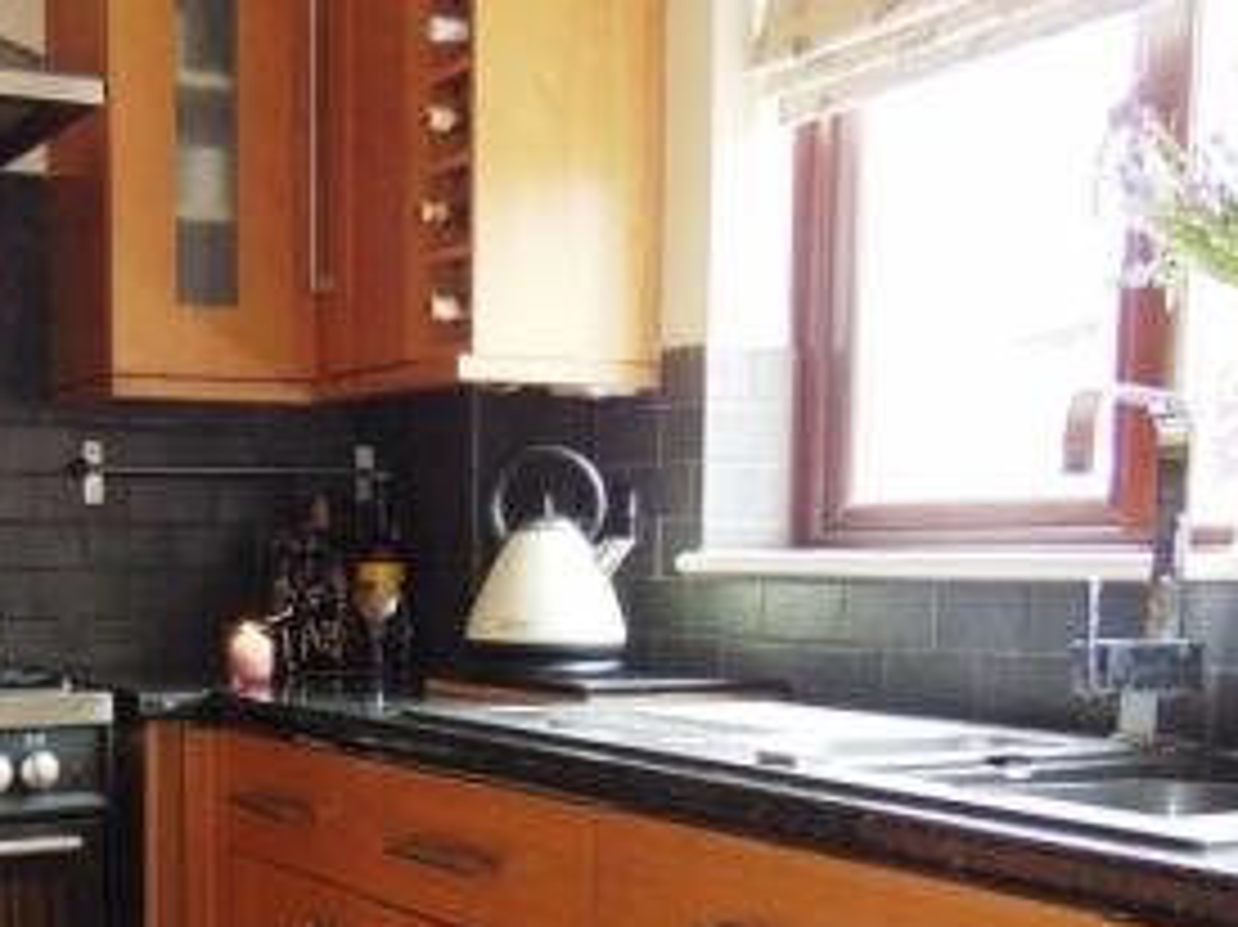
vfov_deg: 26.6
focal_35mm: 53
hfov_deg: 35.5
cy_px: 839
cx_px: 326
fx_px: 1895
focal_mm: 4.5
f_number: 3
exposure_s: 1/30
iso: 200
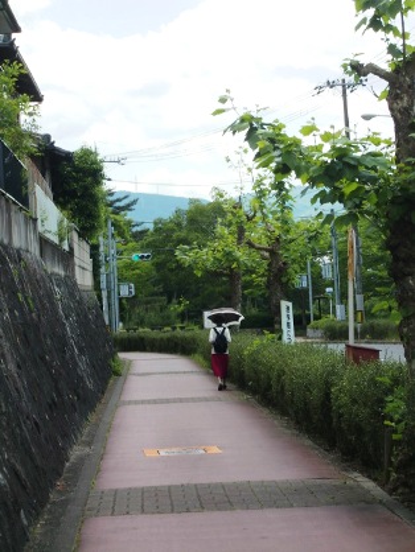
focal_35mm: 112
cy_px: 276
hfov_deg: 13.2
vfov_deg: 17.6
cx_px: 208
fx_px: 1788
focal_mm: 19.6
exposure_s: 1/250
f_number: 5.8
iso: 64
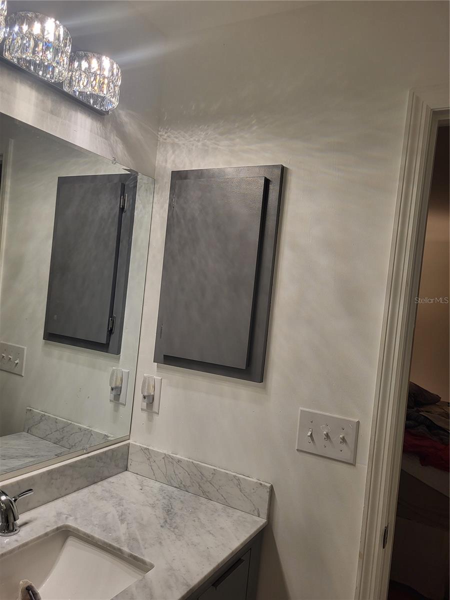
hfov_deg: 53.1
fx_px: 451
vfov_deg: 67.3
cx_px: 225
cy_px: 300
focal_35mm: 26
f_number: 1.8
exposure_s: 1/120
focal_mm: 5.4
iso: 64
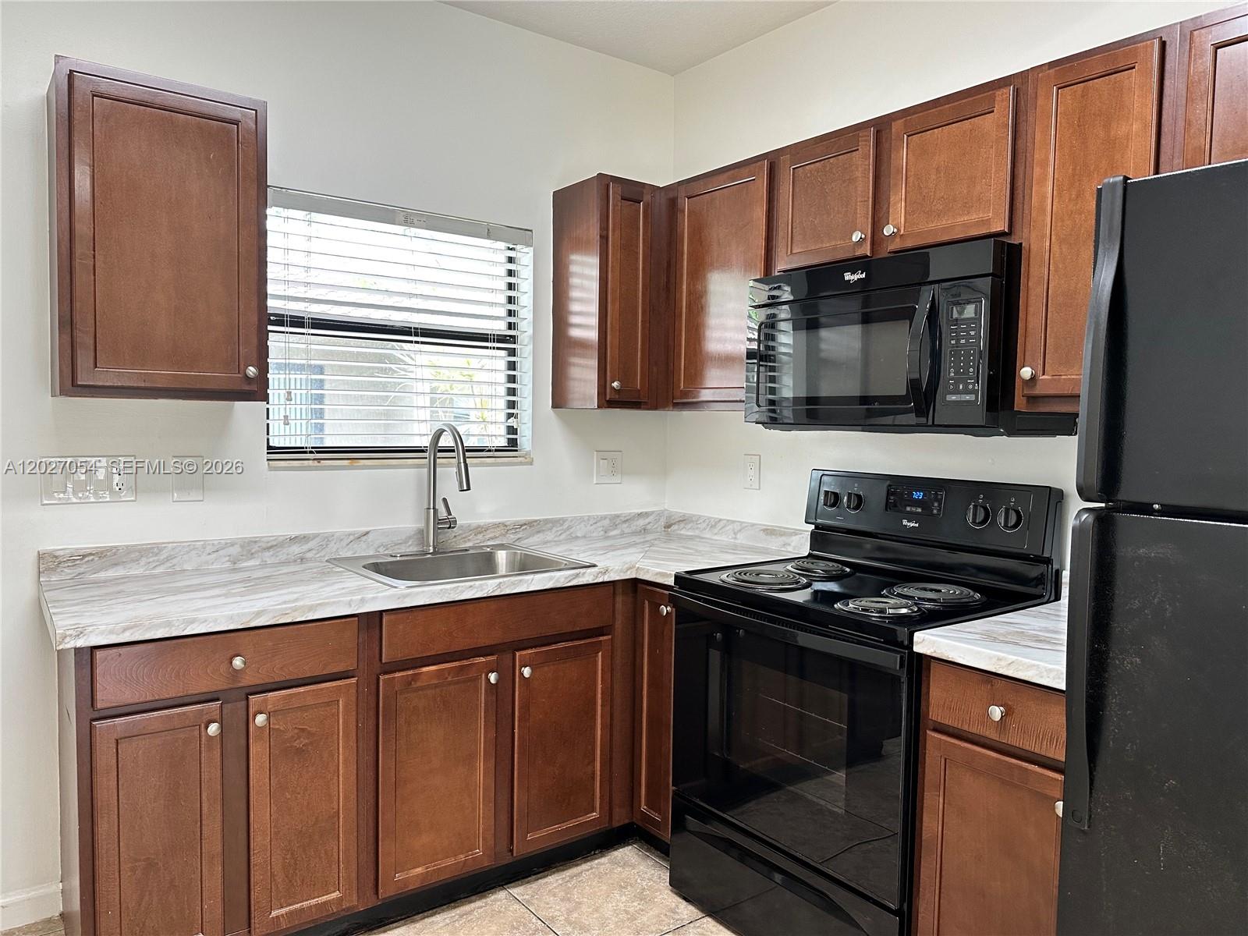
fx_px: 865
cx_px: 624
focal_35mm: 24
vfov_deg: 56.8
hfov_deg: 71.6
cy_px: 468
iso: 160
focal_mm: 6.86
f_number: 1.78
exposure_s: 1/120
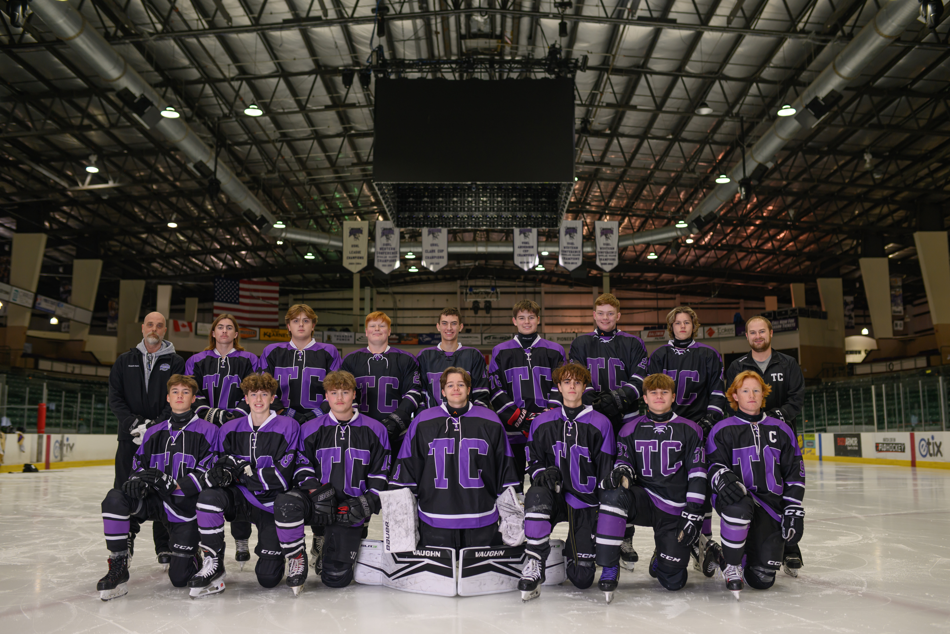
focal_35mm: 35
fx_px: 924
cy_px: 317
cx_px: 475
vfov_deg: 37.9
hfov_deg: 54.4
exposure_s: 1/200
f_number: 2.5
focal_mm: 35
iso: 320
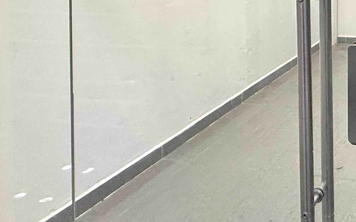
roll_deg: -0.1
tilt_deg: -0.7
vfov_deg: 24.2
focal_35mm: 46
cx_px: 429
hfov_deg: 34.6
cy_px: -73
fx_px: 446
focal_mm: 2.22
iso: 640
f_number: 2.2
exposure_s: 1/120
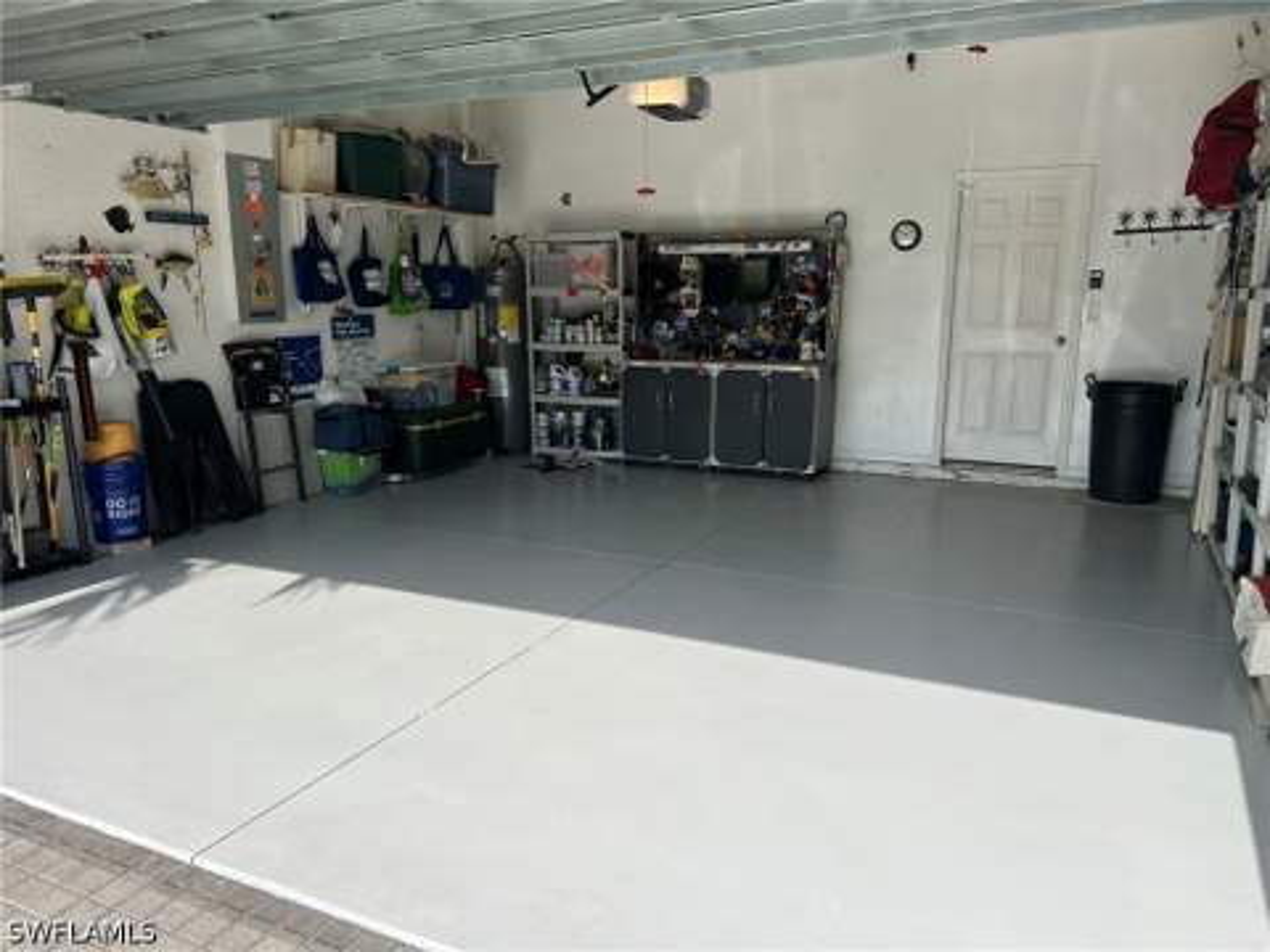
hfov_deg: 67.3
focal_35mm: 26
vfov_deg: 53.1
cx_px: 635
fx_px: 954
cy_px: 476
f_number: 1.5
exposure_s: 1/2695
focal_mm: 5.7
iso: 50
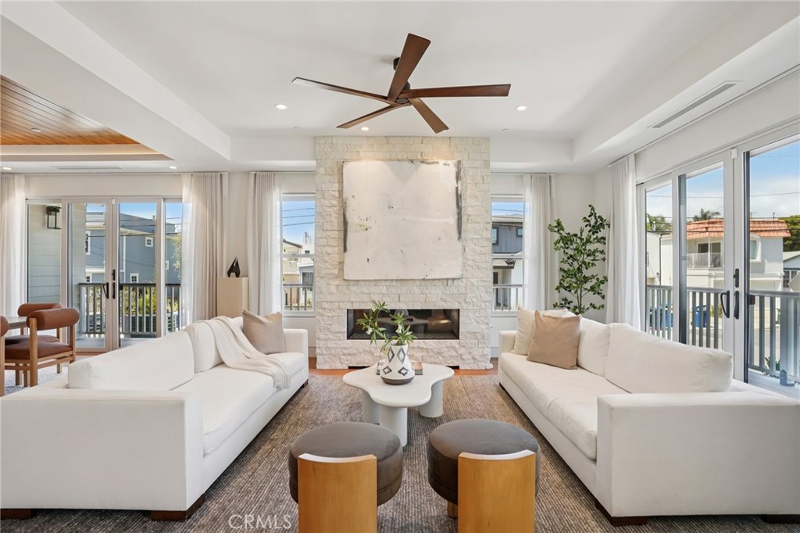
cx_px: 400
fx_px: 355
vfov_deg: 73.7
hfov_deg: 96.8
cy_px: 266
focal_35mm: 16
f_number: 8
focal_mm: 16
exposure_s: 1/40
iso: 400
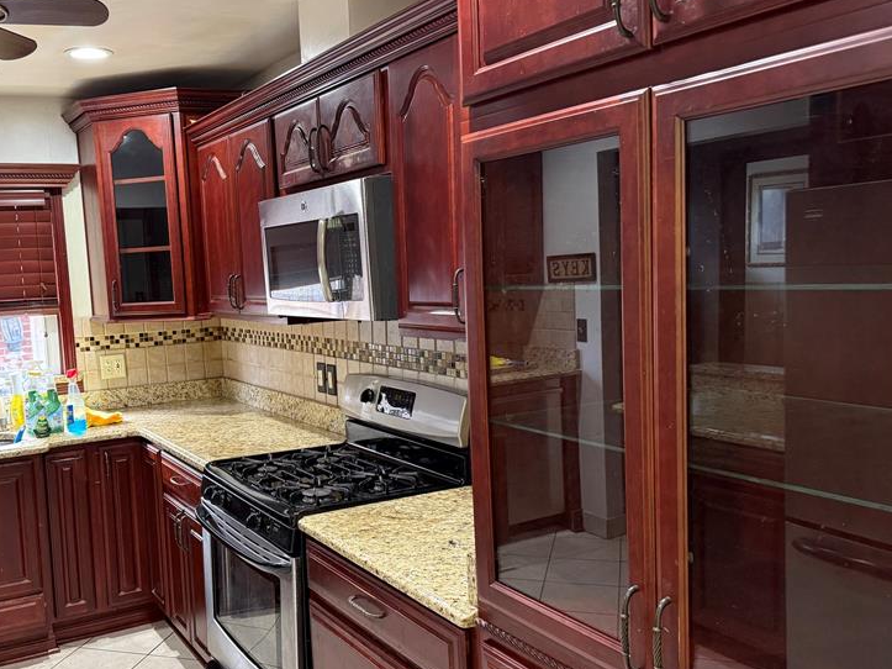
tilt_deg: -5.1
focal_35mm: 34
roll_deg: +3.0
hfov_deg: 52.8
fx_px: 876
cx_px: 290
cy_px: 360
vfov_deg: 41.8
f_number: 1.78
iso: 400
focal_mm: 6.76
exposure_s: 1/60
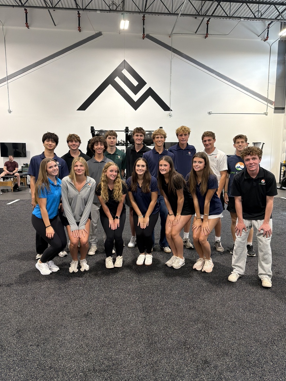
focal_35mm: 25
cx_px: 138
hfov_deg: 54.9
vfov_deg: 69.4
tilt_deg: -6.9
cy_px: 193
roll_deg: +0.2
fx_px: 275
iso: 320
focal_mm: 6.76
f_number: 1.78
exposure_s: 1/120
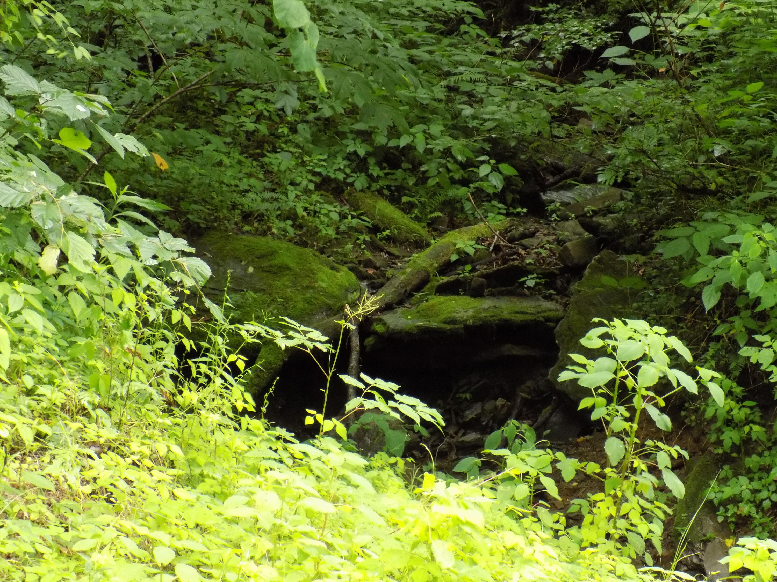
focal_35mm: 118
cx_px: 388
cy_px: 291
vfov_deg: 12.6
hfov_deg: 16.7
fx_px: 2649
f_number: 4.8
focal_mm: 20.9
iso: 400
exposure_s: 1/13
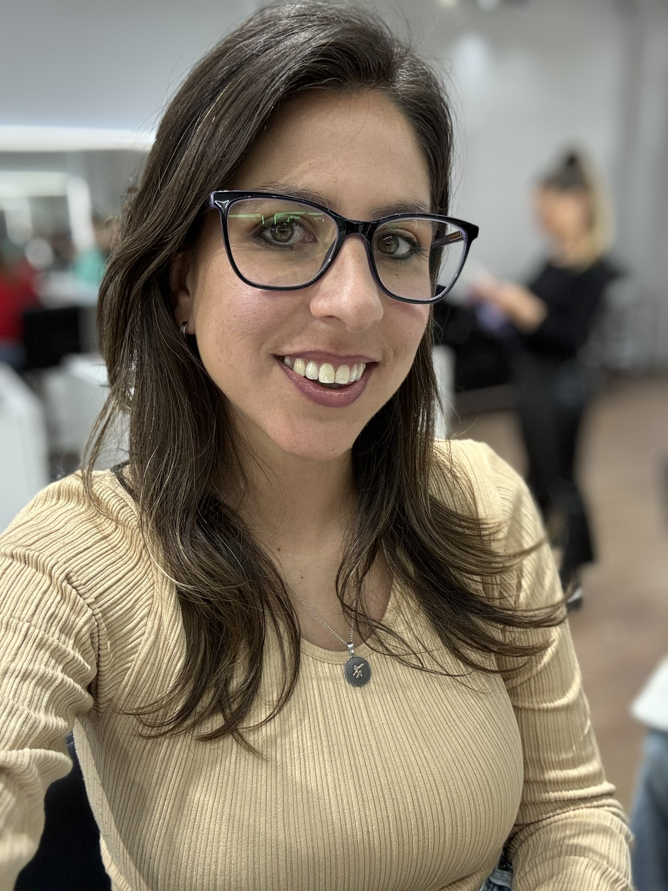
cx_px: 334
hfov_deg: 46.8
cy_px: 446
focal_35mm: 30
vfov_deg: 60.0
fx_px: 772
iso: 64
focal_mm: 2.69
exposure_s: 1/100
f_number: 1.9
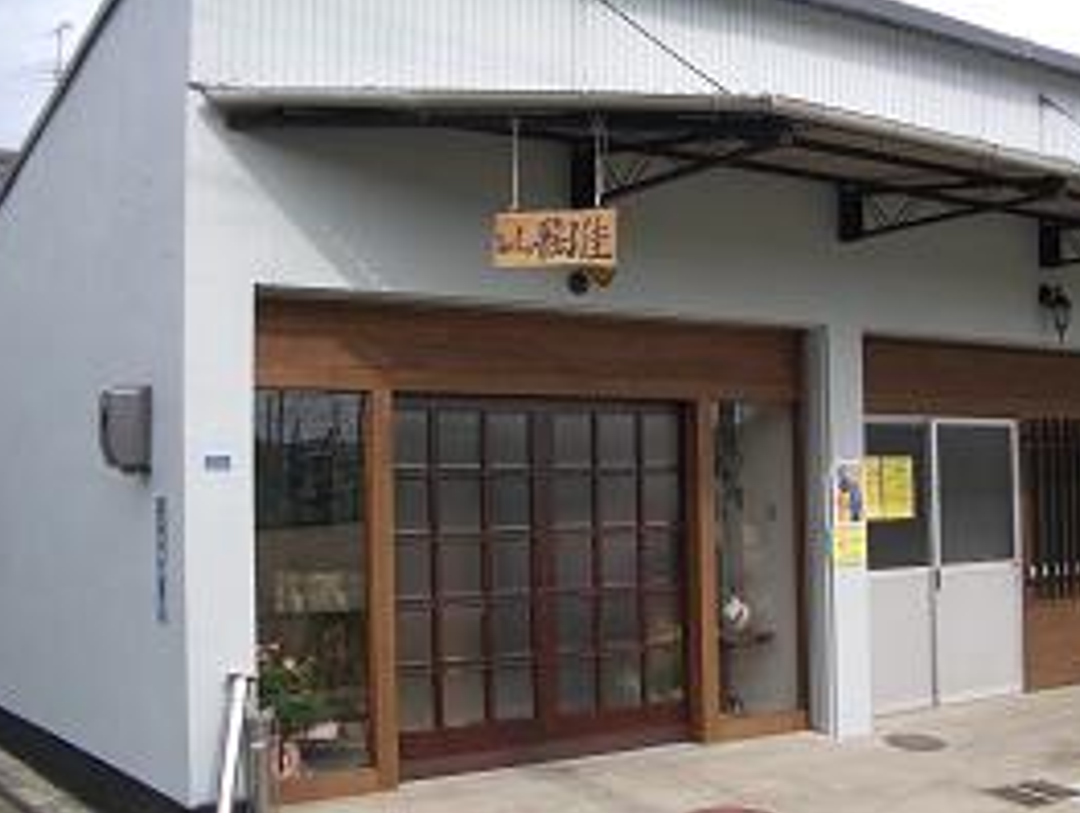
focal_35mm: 46
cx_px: 665
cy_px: 431
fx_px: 1437
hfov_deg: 40.9
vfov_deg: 31.6
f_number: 2.6
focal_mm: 5.8
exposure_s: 1/640
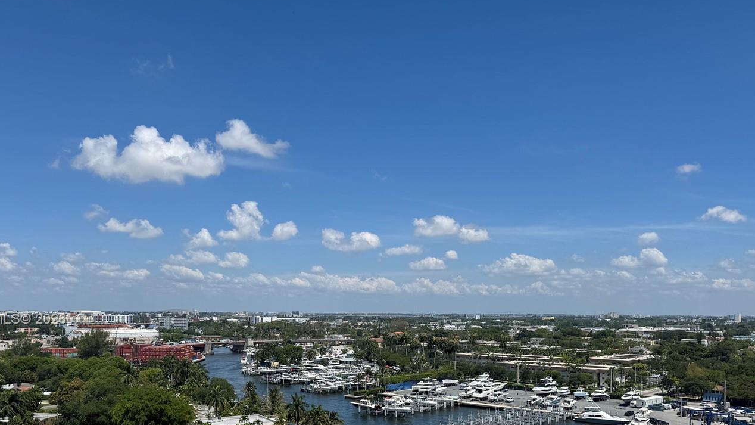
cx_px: 357
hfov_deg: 59.5
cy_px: 320
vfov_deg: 34.8
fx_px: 661
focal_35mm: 33
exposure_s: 1/7092
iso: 80
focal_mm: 6.76
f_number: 1.78
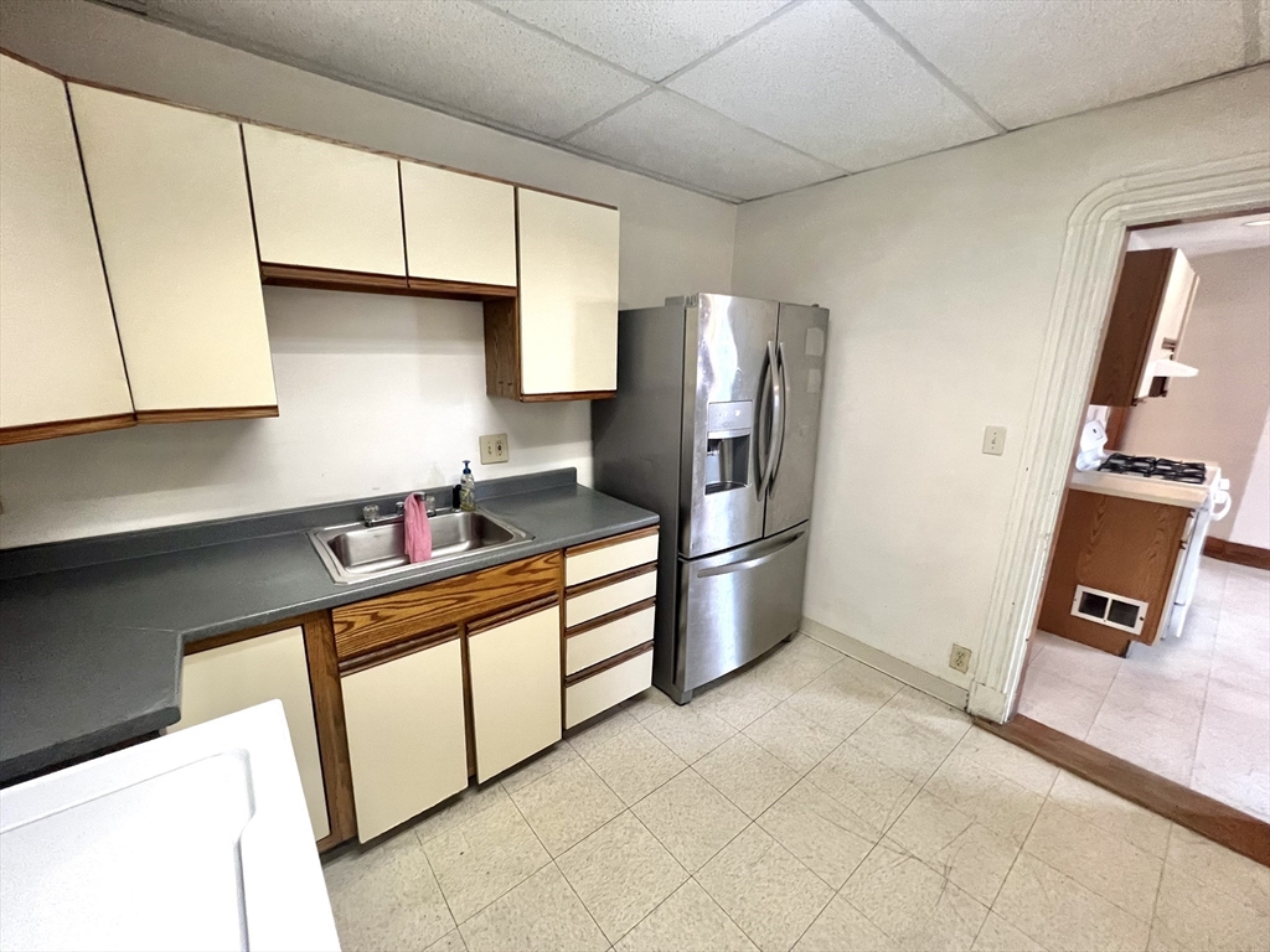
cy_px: 476
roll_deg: -1.8
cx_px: 635
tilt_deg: -13.5
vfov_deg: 89.9
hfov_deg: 106.2
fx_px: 477
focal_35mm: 13
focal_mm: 1.57
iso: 400
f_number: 1.8
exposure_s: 1/60
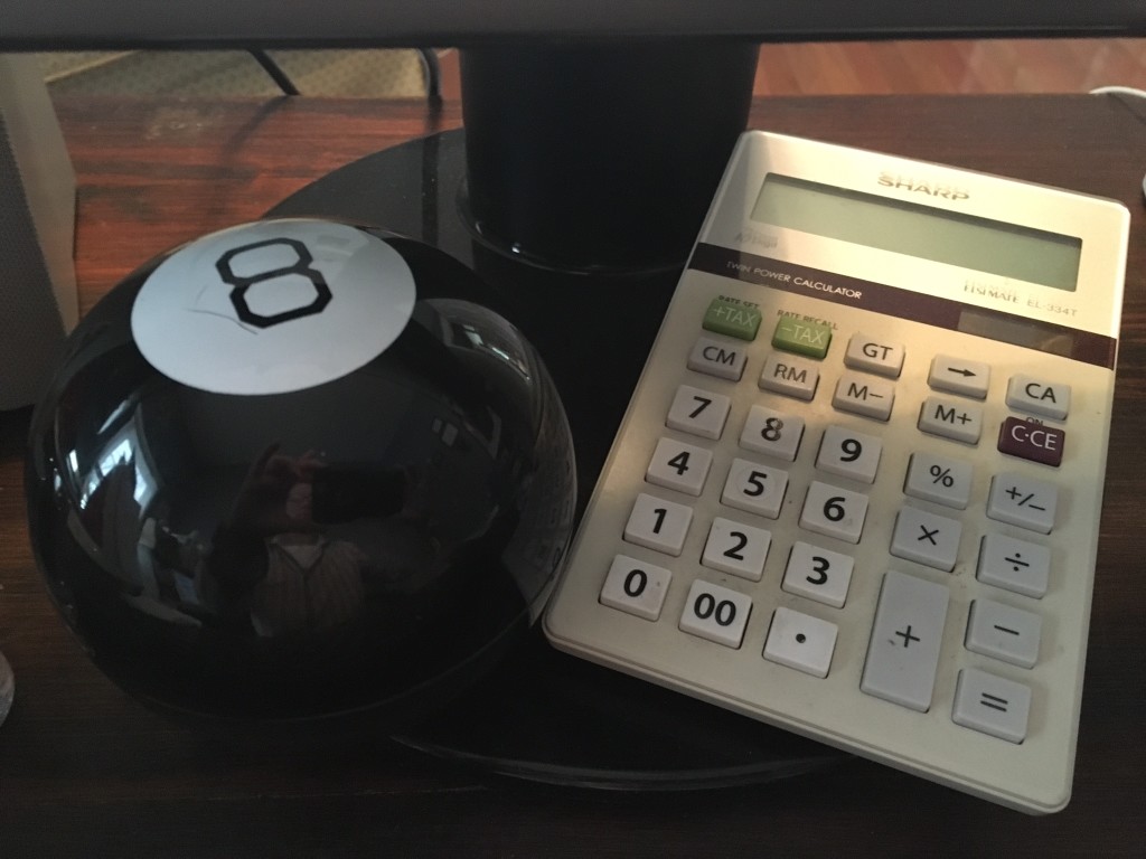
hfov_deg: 61.7
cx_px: 573
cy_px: 430
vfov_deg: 48.2
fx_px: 960
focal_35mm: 29
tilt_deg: -46.1
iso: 320
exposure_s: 1/15
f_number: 2.2
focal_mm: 4.15
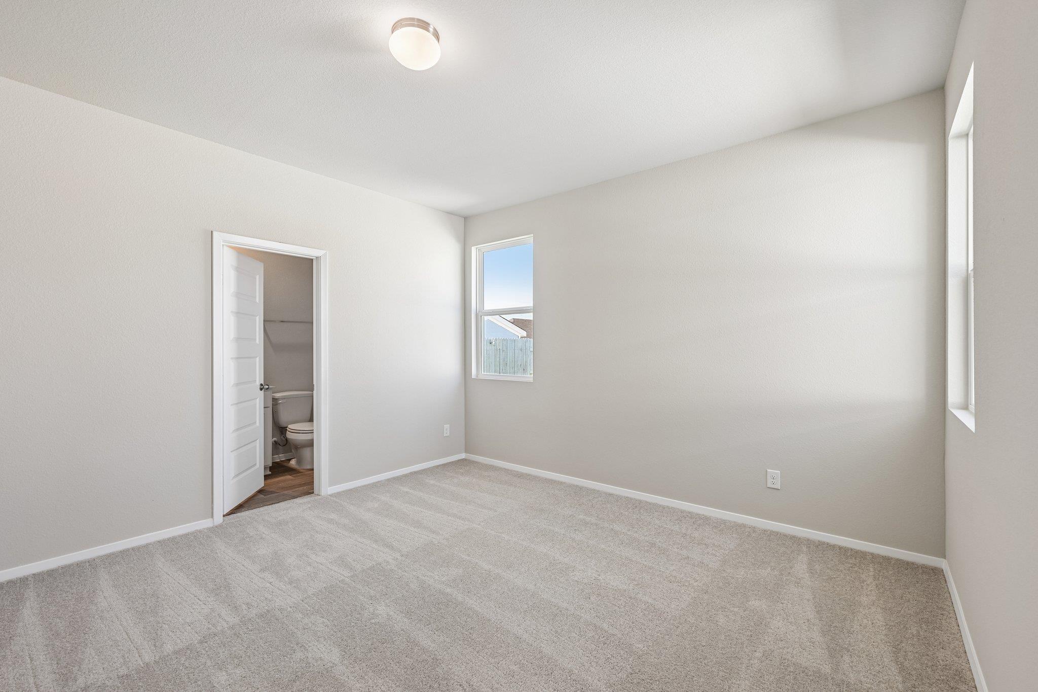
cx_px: 519
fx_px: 432
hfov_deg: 100.4
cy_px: 346
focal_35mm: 15
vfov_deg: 77.3
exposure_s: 1/15
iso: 125
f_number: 6.7
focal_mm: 15
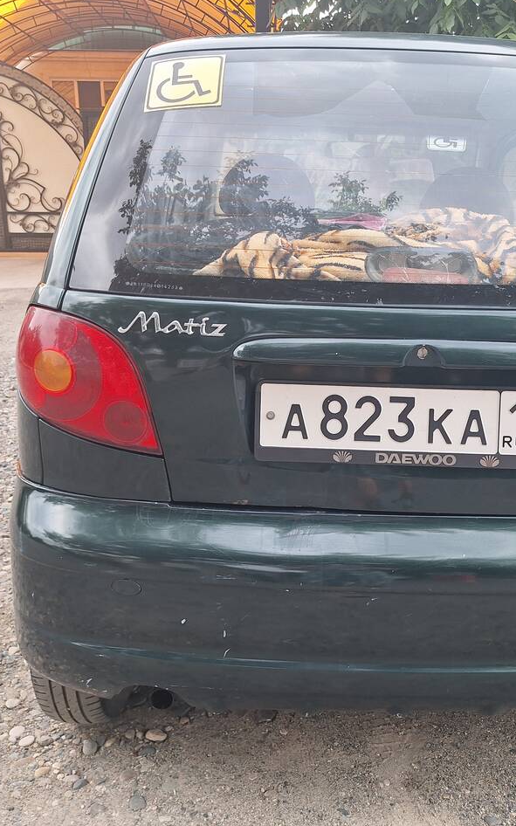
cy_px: 408
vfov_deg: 58.1
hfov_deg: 38.1
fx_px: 743
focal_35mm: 33
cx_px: 314
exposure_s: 1/104
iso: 40
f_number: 1.8
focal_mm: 5.54
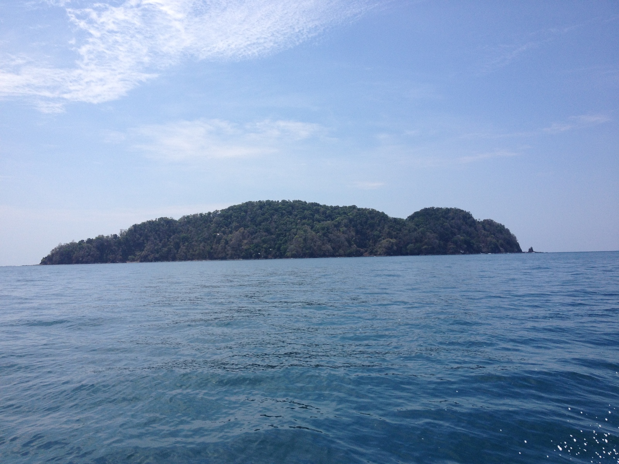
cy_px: 232
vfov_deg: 40.7
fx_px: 626
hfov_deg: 52.6
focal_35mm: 35
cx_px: 310
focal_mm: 4.28
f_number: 2.4
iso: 50
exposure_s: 1/2907
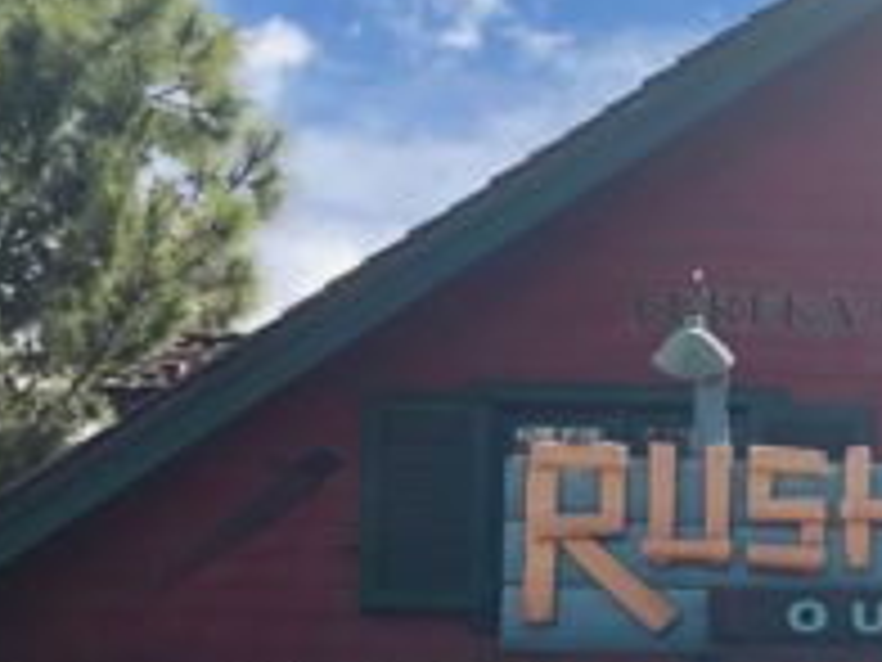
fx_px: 2217
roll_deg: +0.4
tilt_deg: +8.5
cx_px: 1084
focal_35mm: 87
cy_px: 901
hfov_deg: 20.9
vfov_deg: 16.0
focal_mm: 3.99
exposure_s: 1/1548
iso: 20
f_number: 1.8
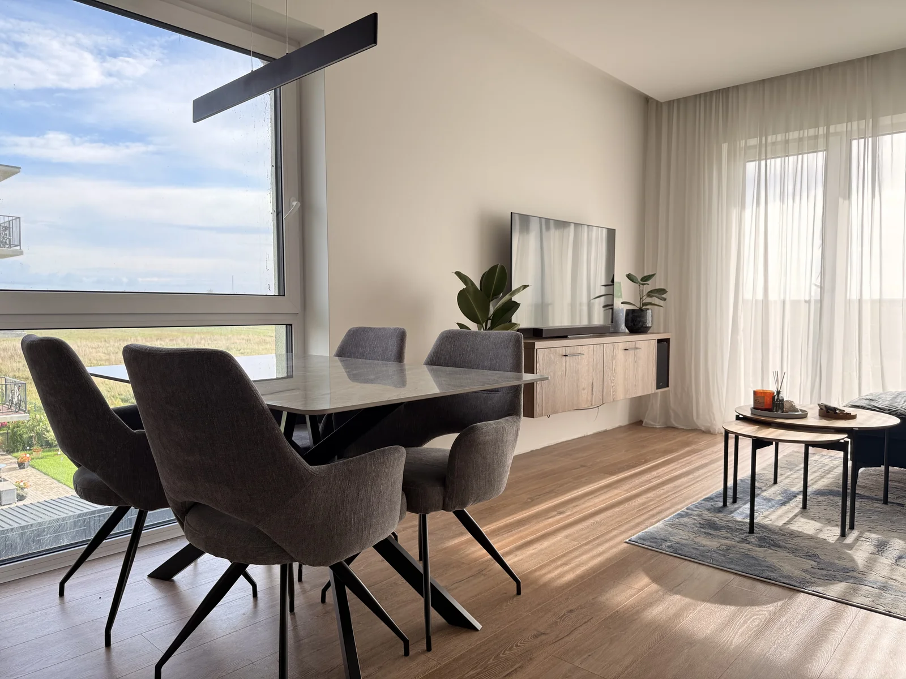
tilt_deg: -2.4
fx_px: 628
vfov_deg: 56.8
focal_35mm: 24
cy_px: 340
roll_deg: -0.1
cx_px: 453
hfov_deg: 71.6
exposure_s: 1/275
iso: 100
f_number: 1.78
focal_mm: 6.76
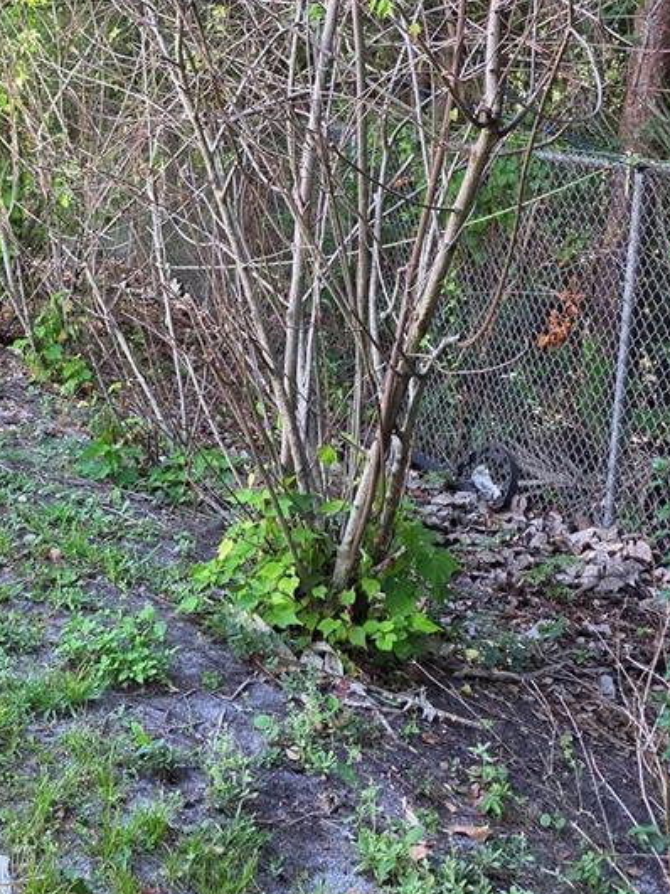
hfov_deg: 27.8
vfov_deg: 36.2
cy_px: 254
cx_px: 210
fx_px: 1343
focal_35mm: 52
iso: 125
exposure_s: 1/180
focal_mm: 6.3
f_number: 1.7
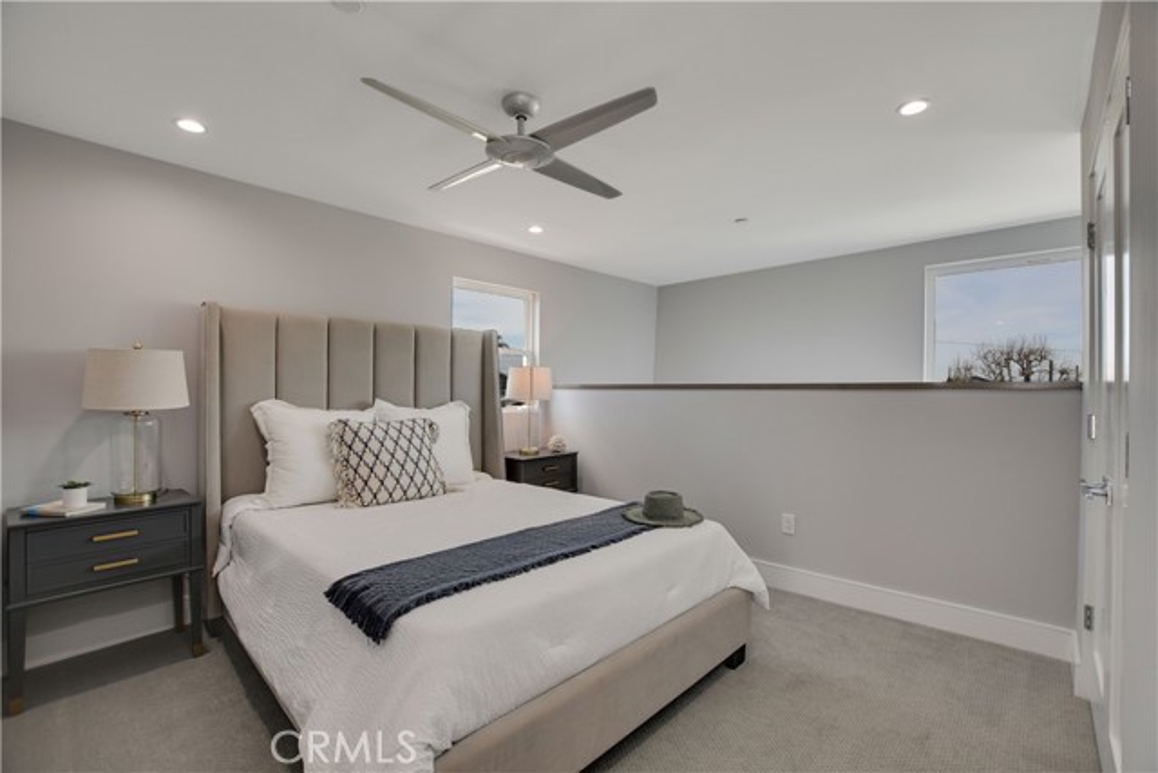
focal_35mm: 15
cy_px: 386
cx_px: 579
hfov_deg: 100.4
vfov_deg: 77.4
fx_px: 483
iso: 400
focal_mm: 10
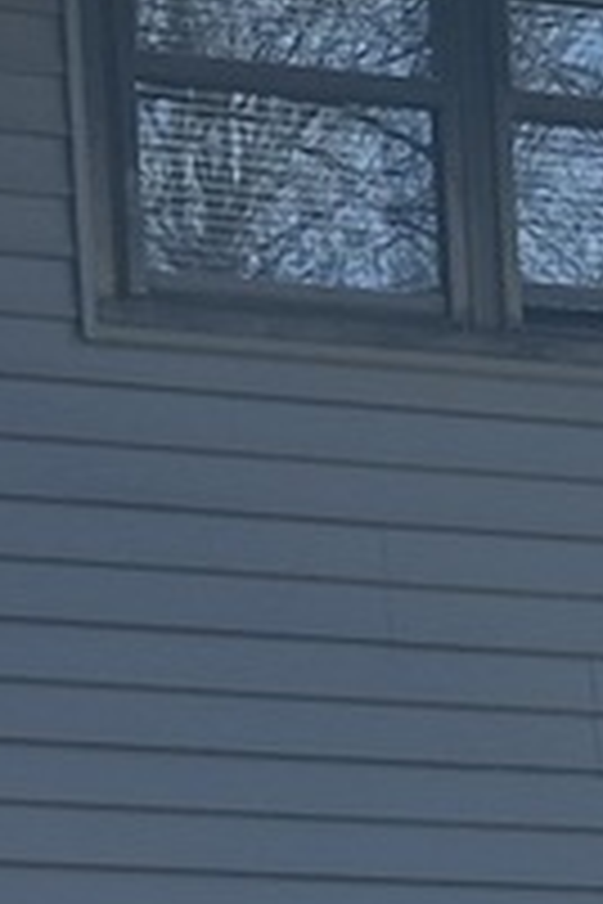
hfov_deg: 3.8
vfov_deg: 5.7
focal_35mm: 358
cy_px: 1502
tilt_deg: +4.0
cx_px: 1035
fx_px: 8994
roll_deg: +3.0
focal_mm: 6.86
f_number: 1.78
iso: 64
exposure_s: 1/1133
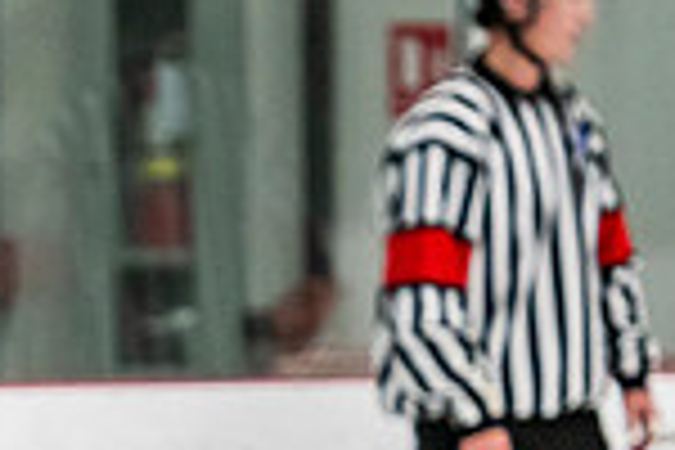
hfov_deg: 3.0
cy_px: 778
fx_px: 12824
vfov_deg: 2.0
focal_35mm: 684
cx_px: -258
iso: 2500
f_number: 3.2
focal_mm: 135
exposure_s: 1/640
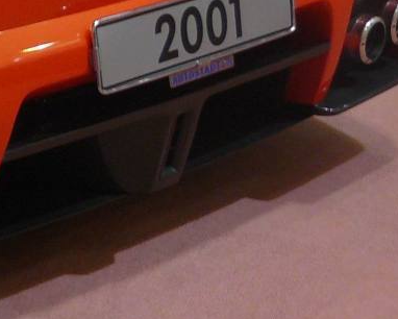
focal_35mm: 147
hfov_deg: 12.0
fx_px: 1732
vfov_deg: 10.4
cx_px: -323
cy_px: -60
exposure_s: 1/30
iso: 160
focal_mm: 6
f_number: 2.8
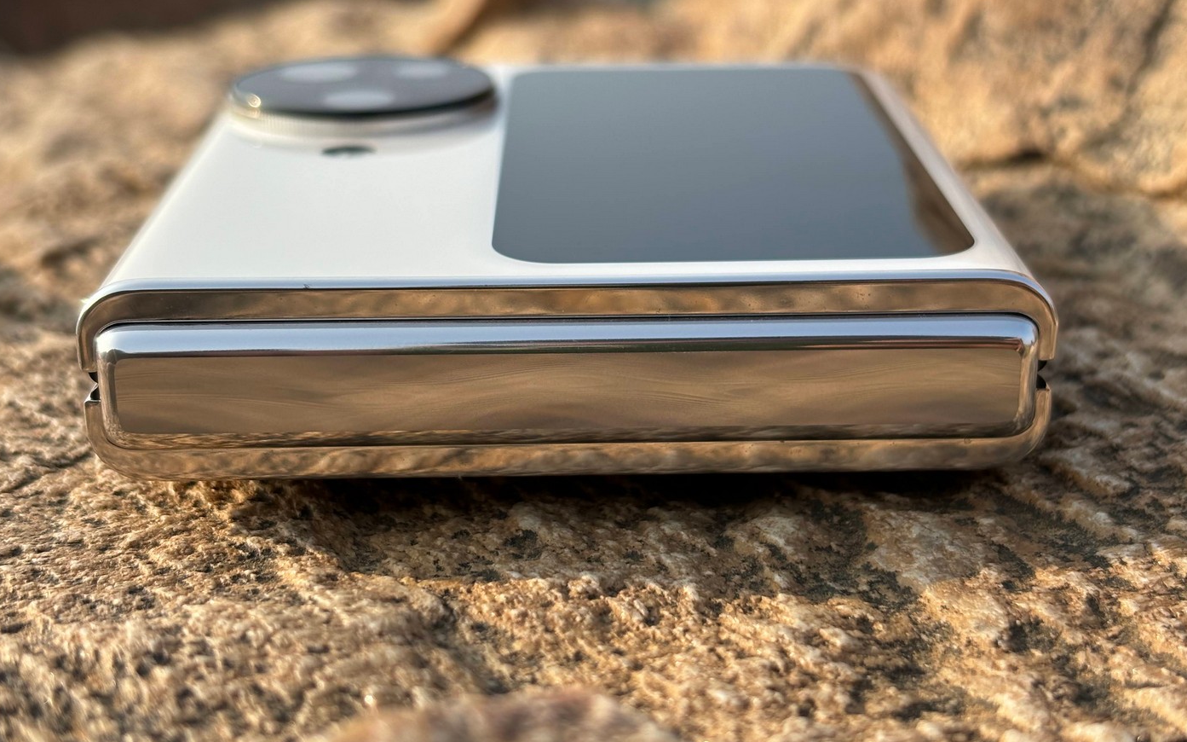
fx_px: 1844
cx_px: 596
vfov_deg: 22.7
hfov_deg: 35.7
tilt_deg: -16.6
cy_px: 418
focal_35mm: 57
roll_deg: +0.2
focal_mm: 5.96
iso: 32
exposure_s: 1/1543
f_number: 1.6
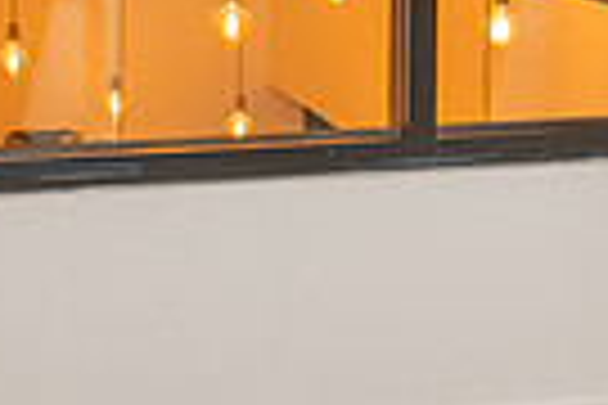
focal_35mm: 103
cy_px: -160
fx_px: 1739
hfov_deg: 19.8
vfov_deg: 12.7
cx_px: 374
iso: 800
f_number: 4
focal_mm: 24
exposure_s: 1/200
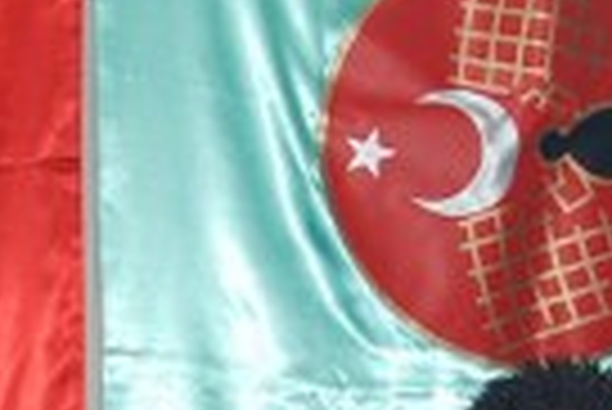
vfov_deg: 7.5
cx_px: -58
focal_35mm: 177
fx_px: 3012
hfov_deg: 11.4
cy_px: 750
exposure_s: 1/60
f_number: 4
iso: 200
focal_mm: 20
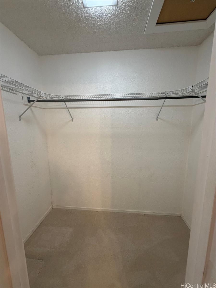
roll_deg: +0.5
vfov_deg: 102.1
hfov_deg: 85.7
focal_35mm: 14
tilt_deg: -8.5
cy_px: 144
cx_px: 108
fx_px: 116
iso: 250
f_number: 2.2
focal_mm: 2.22
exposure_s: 1/60
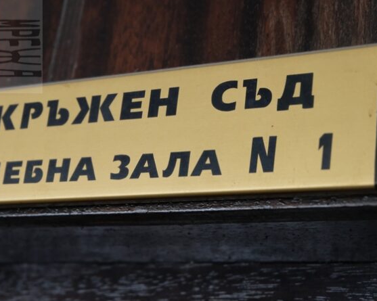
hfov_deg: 21.7
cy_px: 146
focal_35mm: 88
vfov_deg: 17.4
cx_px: 143
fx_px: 981
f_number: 5.6
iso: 3200
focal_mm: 50
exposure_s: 1/34
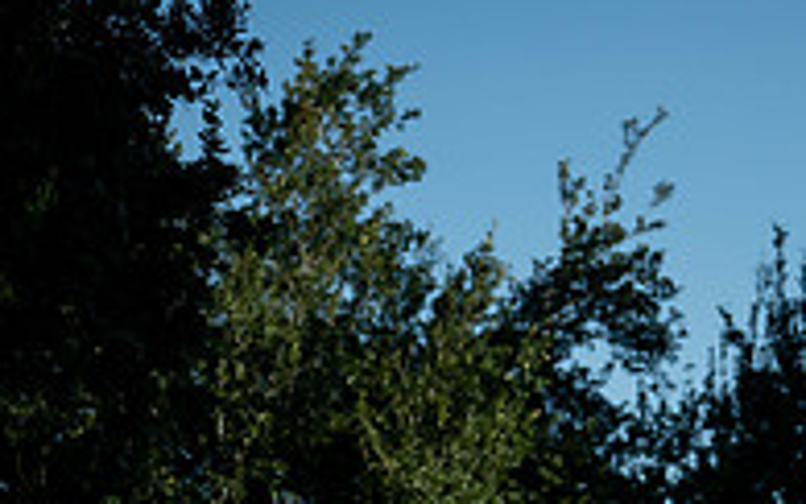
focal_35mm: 165
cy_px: 909
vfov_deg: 7.7
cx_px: 550
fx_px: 3625
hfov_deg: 12.7
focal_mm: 70
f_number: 2.5
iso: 320
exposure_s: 1/4000
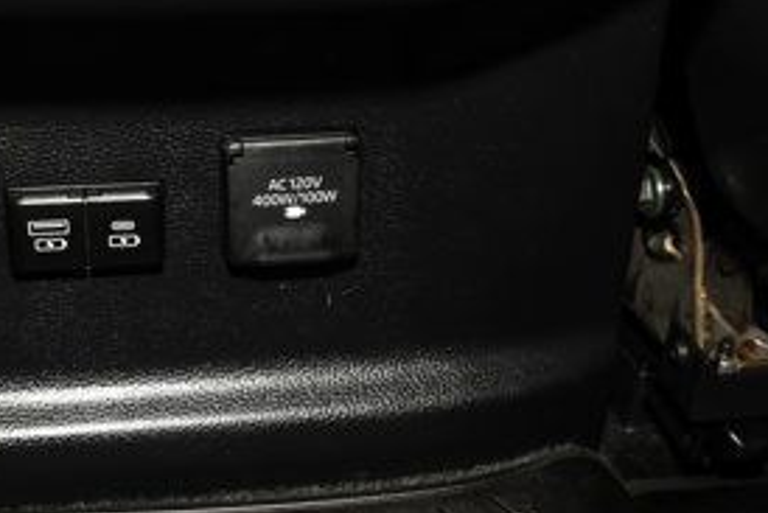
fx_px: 1195
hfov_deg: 35.1
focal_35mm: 56
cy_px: 271
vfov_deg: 24.2
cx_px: 230
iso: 800
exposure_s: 1/200
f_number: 10
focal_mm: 24
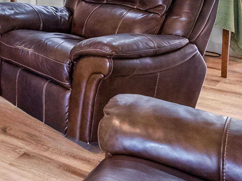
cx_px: -160
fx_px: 482
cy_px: -72
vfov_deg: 19.2
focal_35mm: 69
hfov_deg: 21.5
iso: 8000
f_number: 9
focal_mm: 16
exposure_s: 1/50
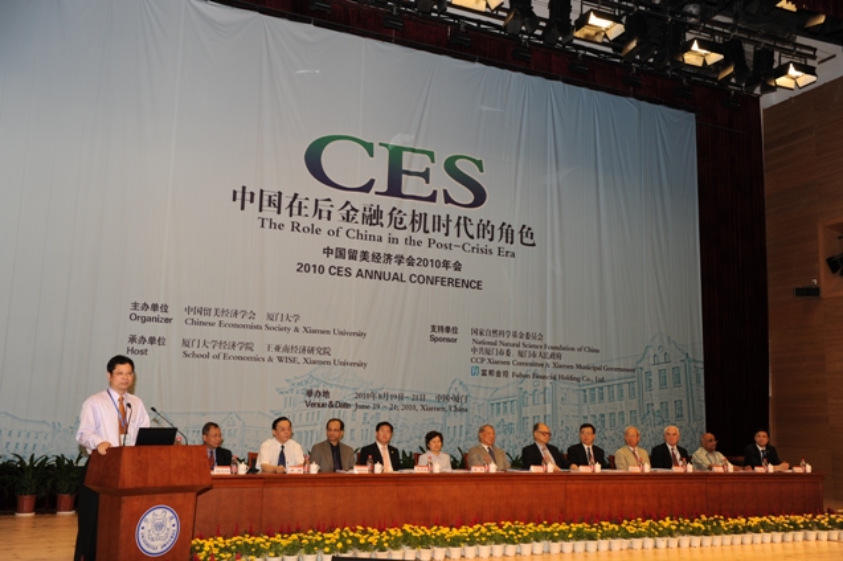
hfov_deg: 53.2
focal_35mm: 36
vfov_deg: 36.8
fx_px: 843
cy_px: 280
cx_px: 422
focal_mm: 36
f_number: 4.5
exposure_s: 1/60
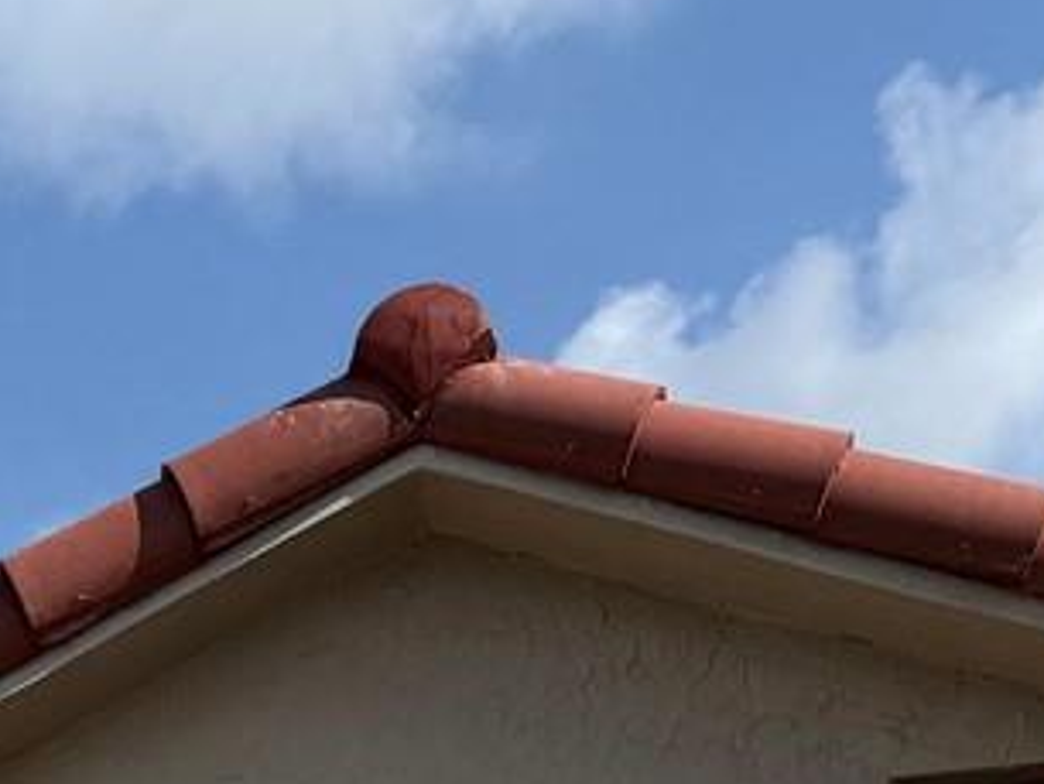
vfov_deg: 10.3
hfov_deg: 13.6
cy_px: 1835
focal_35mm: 126
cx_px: -989
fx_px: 3802
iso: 80
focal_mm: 6.76
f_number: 1.78
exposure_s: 1/5319
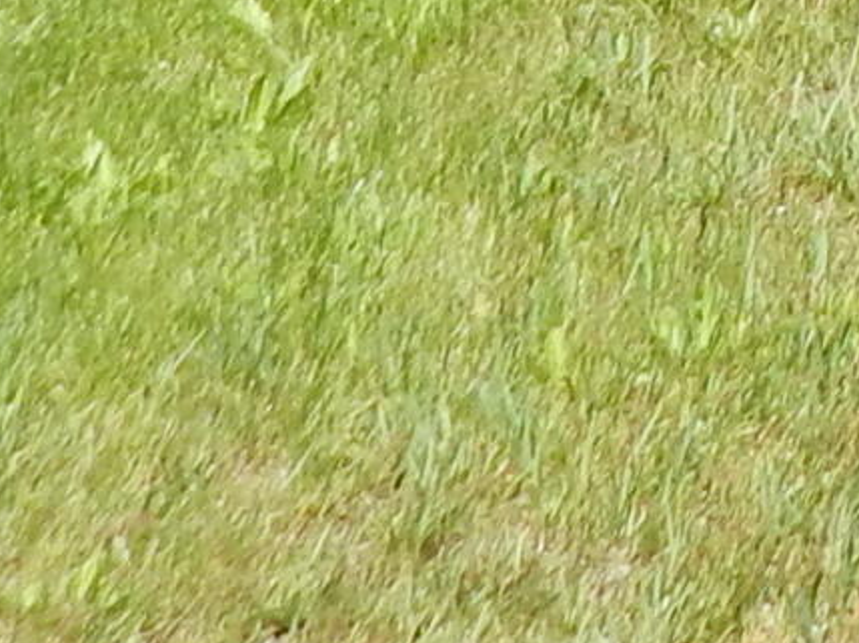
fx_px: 3818
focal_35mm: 154
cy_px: -1326
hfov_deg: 10.9
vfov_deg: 8.1
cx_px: 2074
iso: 125
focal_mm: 4
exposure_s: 1/800
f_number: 3
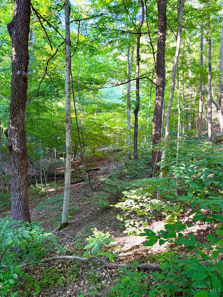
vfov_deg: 71.6
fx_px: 206
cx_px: 112
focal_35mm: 24
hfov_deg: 56.8
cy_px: 148
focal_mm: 6.76
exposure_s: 1/64
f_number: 1.78
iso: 200
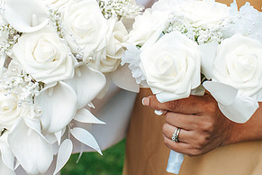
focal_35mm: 84
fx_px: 611
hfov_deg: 24.1
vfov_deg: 16.1
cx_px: 96
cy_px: 33
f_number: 3.5
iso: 100
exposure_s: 1/500
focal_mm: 35
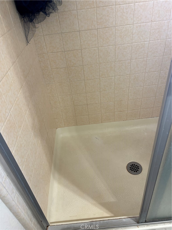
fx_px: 172
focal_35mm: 26
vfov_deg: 67.3
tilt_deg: -37.5
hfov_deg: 53.1
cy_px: 115
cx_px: 86
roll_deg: +8.8
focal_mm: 5.96
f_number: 1.6
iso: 125
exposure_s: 1/60
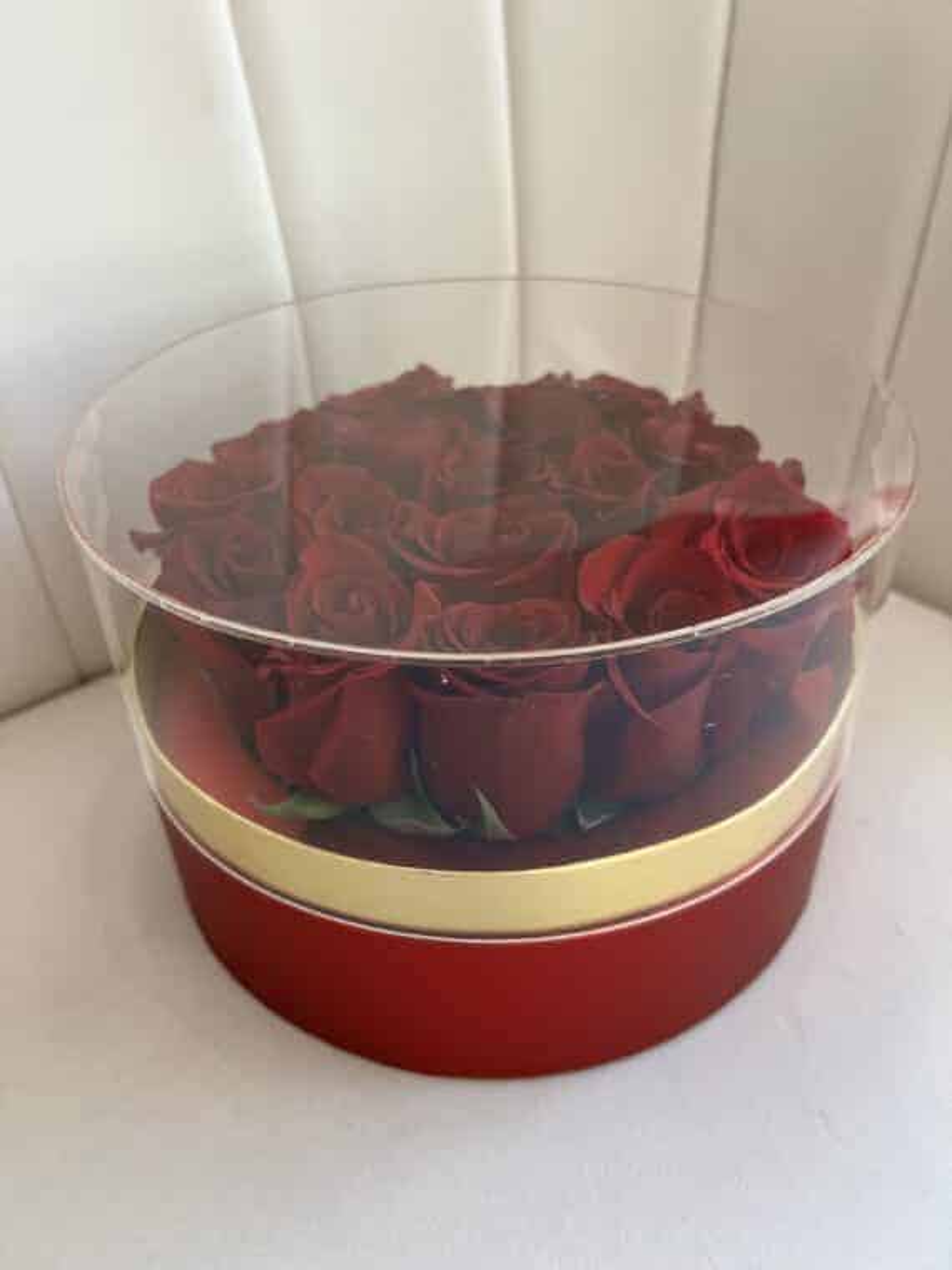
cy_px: 635
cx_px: 476
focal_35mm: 26
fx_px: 953
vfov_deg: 67.3
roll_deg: +4.6
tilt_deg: -39.5
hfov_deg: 53.1
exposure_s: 1/120
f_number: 1.5
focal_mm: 5.7
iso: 80
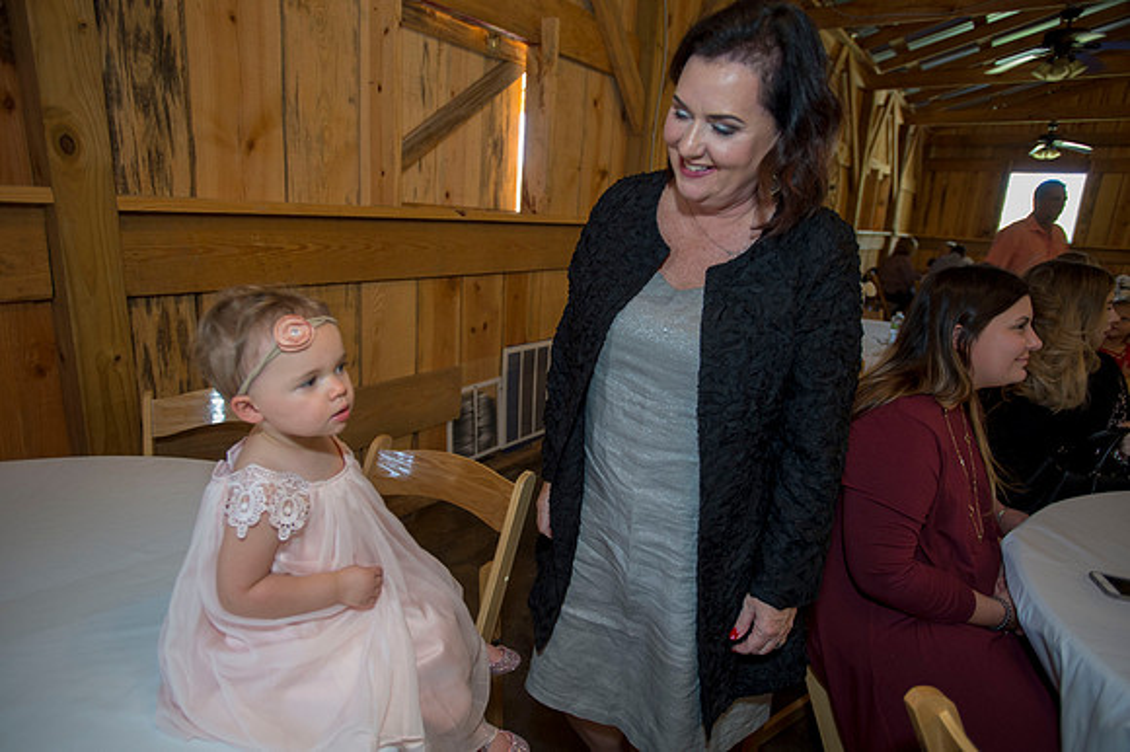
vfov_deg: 61.9
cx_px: 565
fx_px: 627
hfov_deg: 84.0
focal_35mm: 20
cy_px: 376
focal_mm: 20
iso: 1600
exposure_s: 1/125
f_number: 2.8
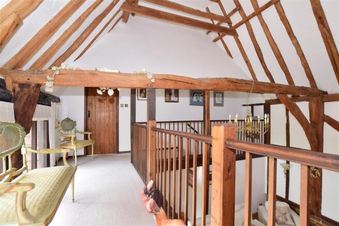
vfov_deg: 77.3
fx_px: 141
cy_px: 113
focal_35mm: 15
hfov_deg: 100.4
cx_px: 170
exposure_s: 1/20
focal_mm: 10
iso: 400
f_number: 7.1
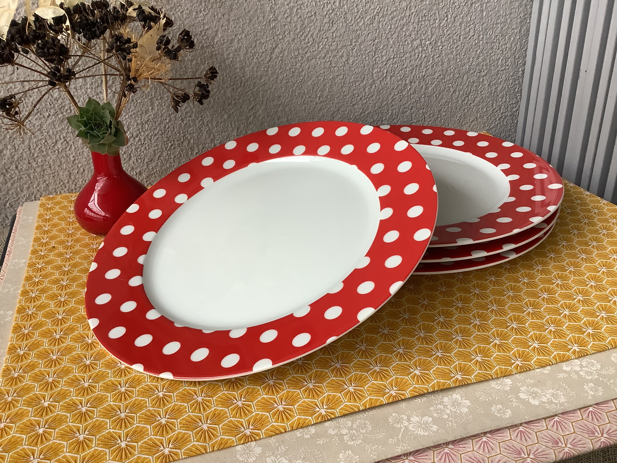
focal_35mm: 31
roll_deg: +1.9
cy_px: 232
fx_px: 553
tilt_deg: -26.5
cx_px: 308
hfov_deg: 58.4
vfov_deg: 45.4
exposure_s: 1/60
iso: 125
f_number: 2.4
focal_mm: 3.3
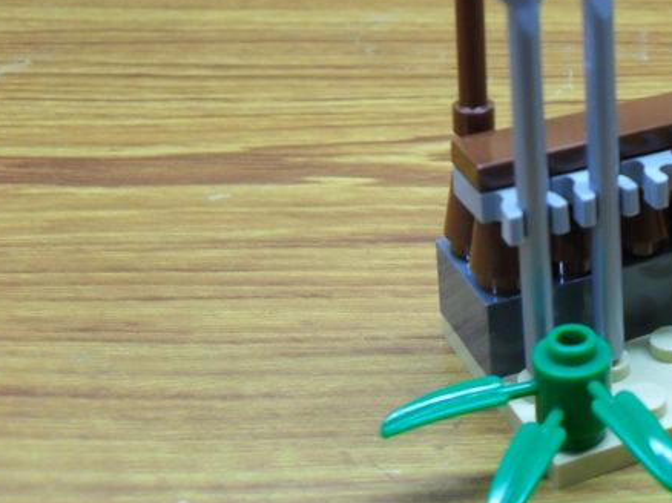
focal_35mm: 64
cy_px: 71
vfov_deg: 22.5
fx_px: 1242
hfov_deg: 29.1
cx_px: 595
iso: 200
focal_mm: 6.2
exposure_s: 1/20
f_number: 2.8
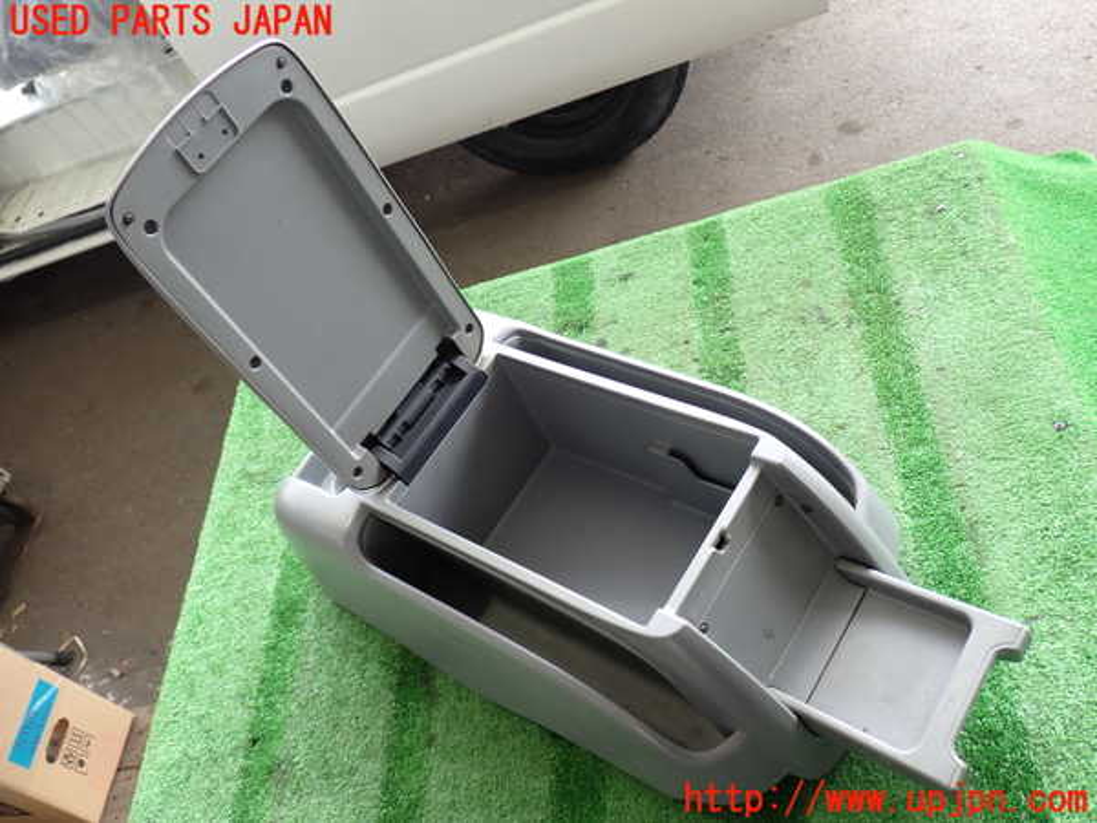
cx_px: 548
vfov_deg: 44.2
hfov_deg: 56.8
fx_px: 1014
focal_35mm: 32
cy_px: 412
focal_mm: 5.79
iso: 125
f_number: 2.4
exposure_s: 1/60
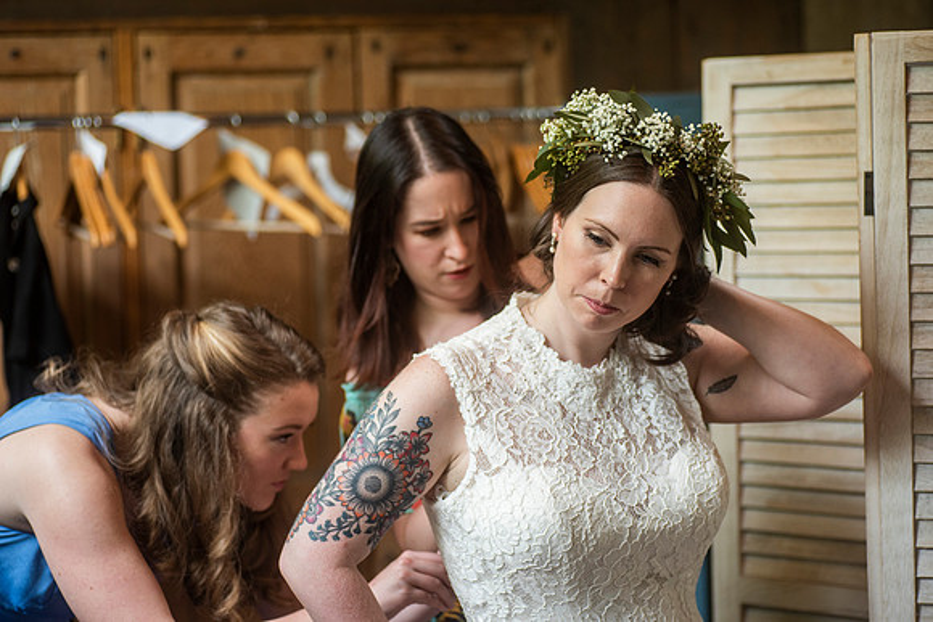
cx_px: 466
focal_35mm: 90
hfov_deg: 22.6
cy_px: 311
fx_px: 2333
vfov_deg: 15.2
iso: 800
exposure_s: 1/250
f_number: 3
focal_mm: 90
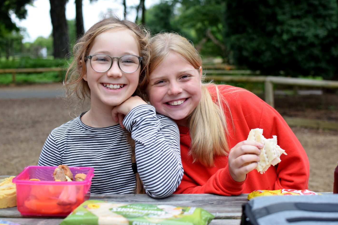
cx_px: 171
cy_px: 113
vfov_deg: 25.3
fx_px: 502
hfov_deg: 37.2
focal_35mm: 54
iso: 800
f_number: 4
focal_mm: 35
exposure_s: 1/1000
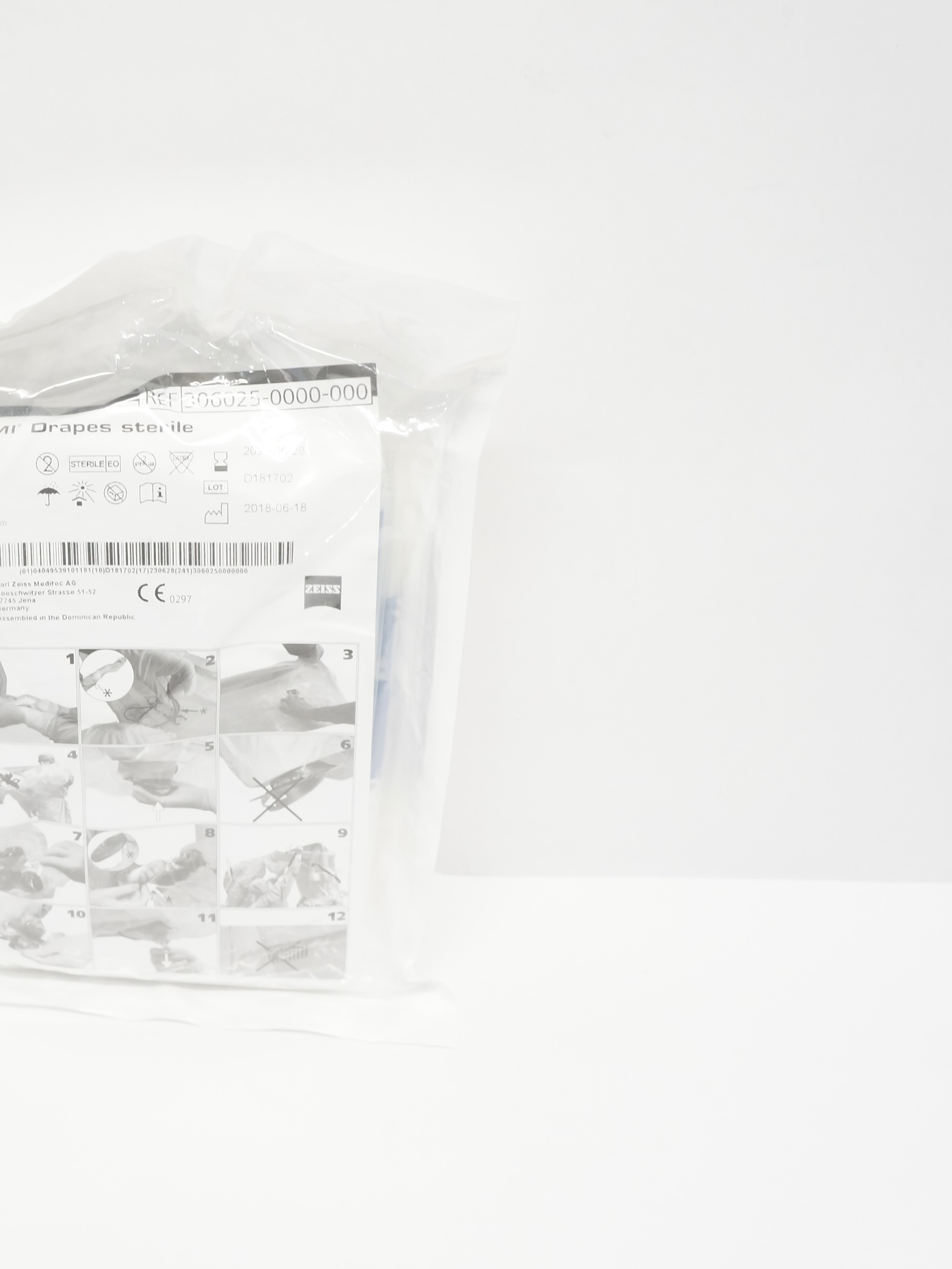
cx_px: 140
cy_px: 626
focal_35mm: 40
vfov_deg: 46.8
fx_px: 1467
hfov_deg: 34.4
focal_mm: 18
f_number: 6.3
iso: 800
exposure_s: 1/60
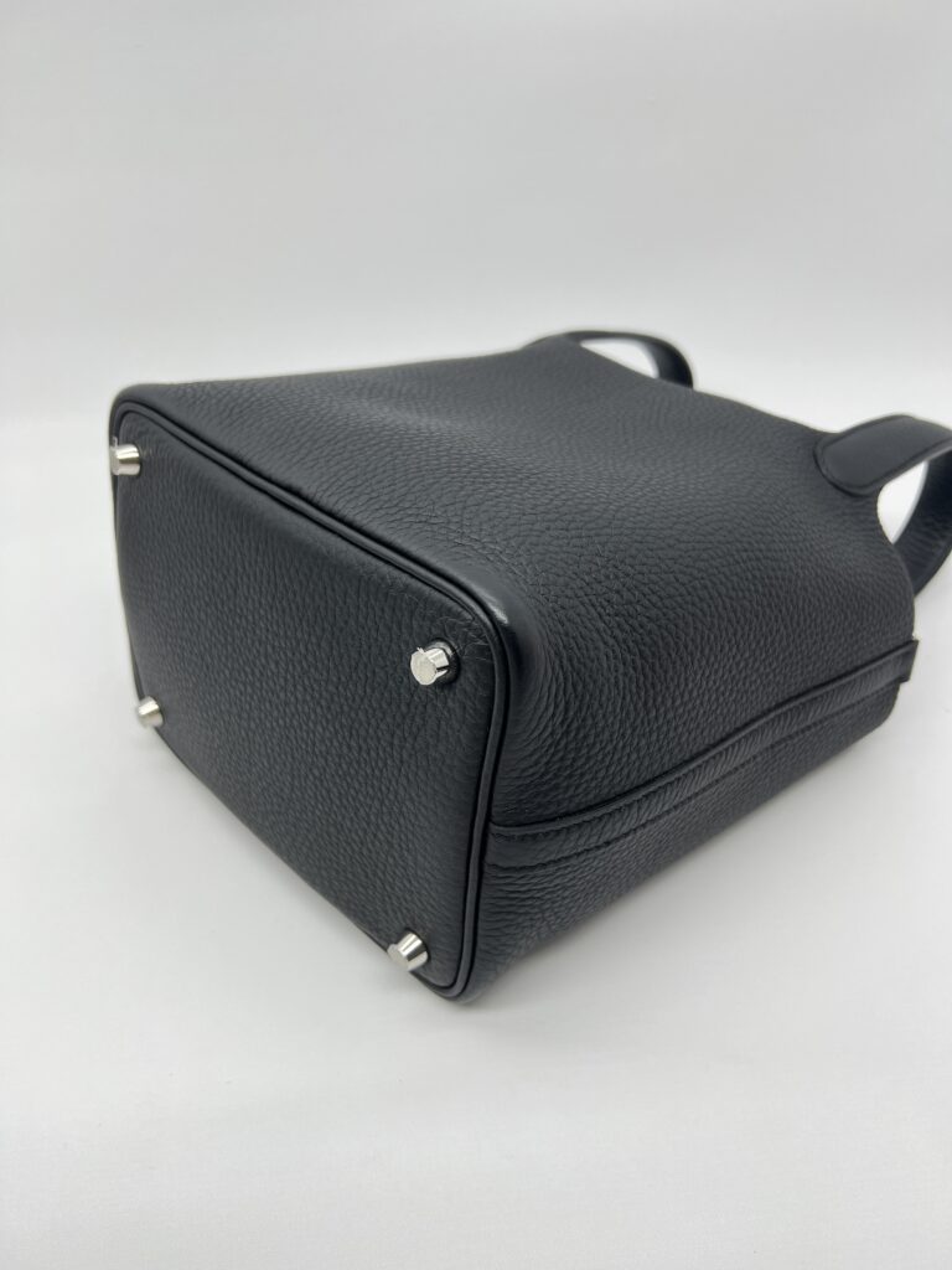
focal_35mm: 26
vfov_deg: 67.3
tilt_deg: -37.2
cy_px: 635
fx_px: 953
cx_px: 476
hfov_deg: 53.1
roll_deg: +2.7
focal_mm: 5.7
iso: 32
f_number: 1.5
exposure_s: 1/103
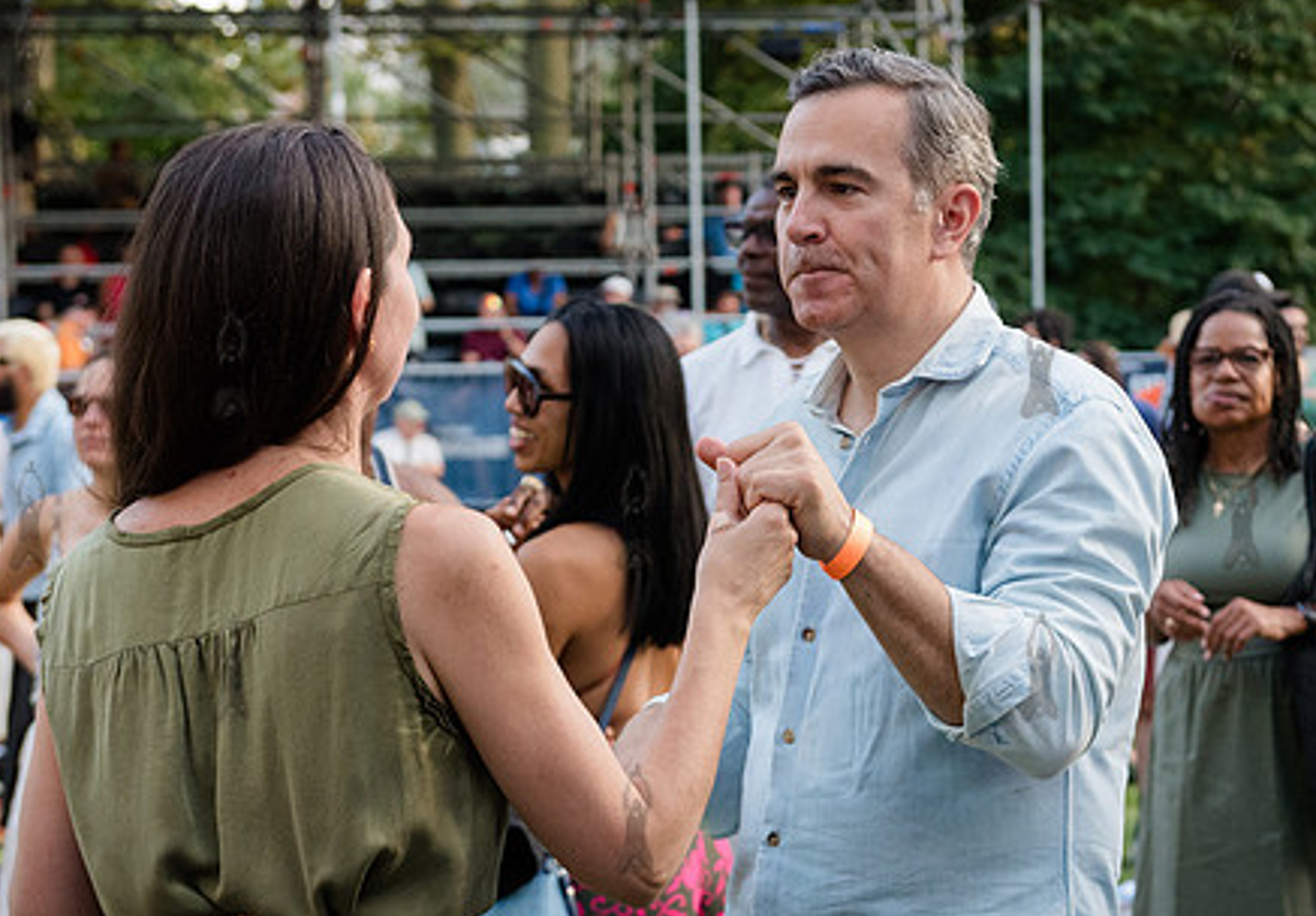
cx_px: 833
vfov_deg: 15.6
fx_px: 3334
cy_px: 622
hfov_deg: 22.3
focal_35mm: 90
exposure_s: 1/400
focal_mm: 56
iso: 2000
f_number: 4
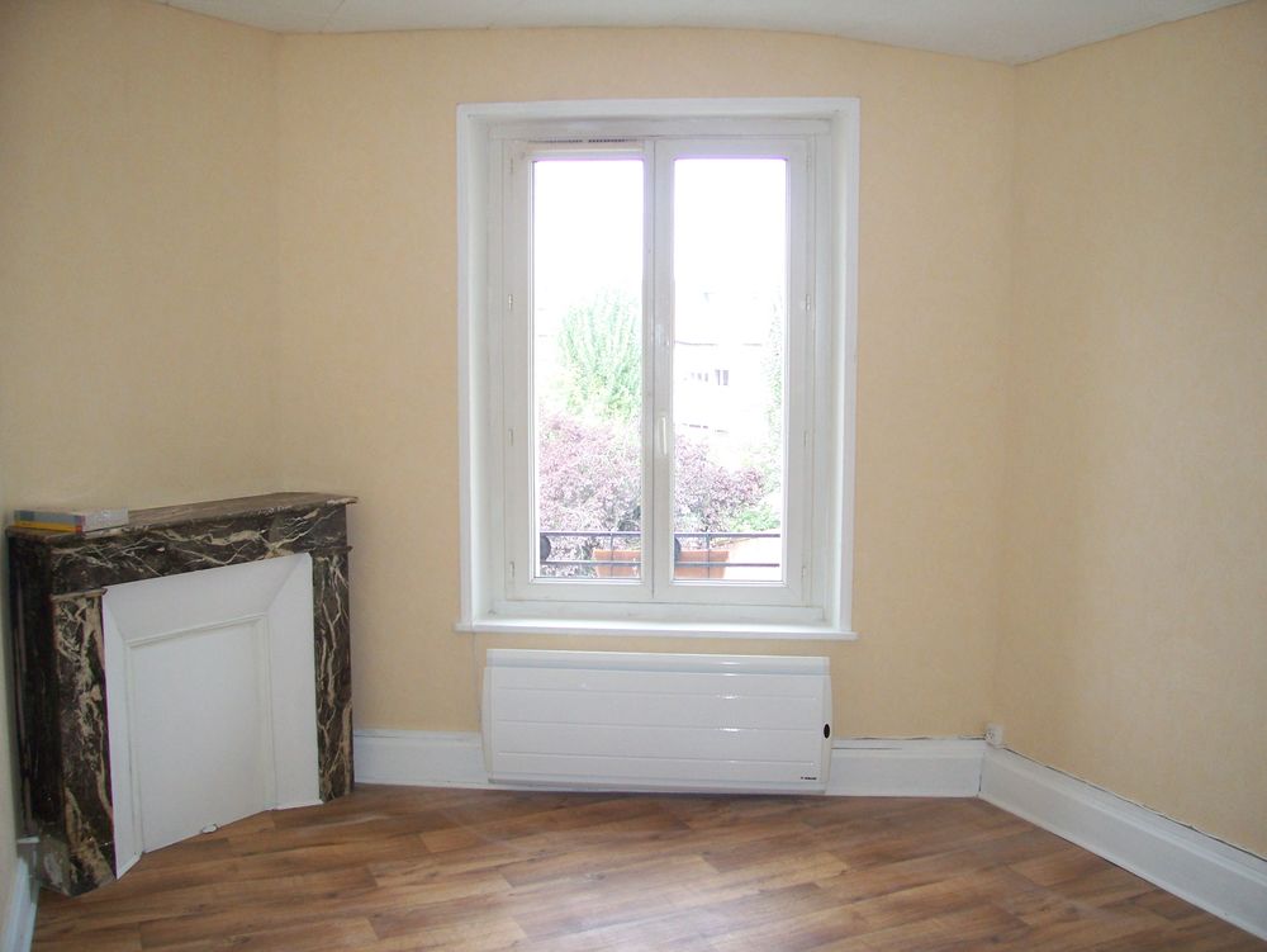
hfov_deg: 53.9
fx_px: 1245
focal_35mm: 34
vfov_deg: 41.8
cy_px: 476
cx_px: 634
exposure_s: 1/100
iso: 160
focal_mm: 5.6
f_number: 2.7
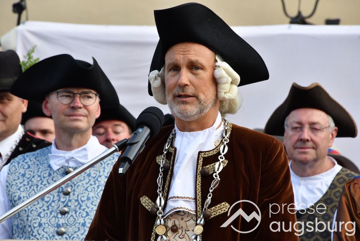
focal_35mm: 278
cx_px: 180
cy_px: 120
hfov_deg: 7.4
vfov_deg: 5.0
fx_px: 2776
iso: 560
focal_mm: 185
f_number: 14
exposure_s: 1/200
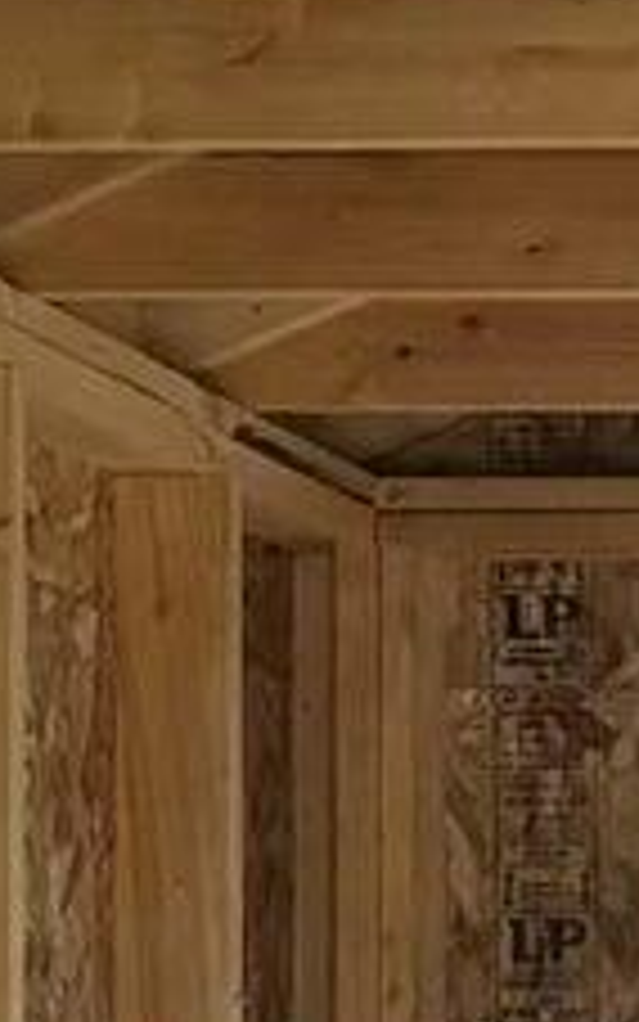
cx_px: 1604
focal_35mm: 166
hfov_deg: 7.3
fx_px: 4622
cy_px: 1301
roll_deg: +0.5
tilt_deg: -2.4
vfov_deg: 12.3
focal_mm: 5.96
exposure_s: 1/60
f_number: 1.6
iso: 500
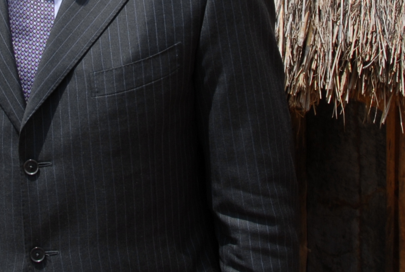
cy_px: -82
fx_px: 1127
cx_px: 107
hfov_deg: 20.2
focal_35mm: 100
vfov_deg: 13.2
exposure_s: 1/320
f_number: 7.1
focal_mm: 18
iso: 100
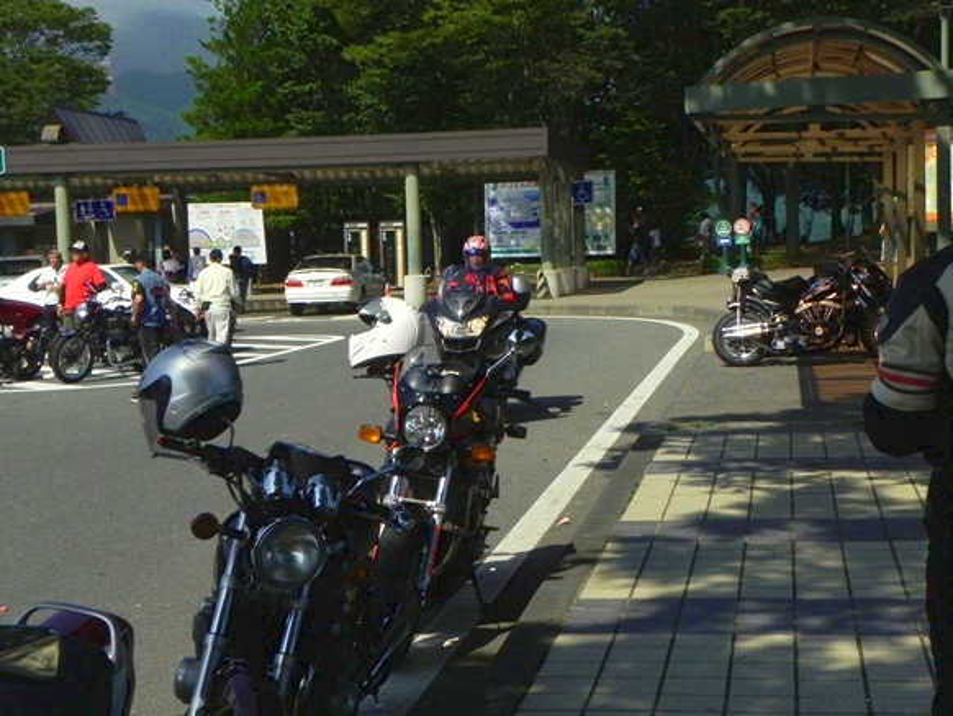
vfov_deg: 22.3
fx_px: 1818
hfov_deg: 29.4
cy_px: 358
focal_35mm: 66
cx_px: 476
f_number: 8
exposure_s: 1/1953
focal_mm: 11.8
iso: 400
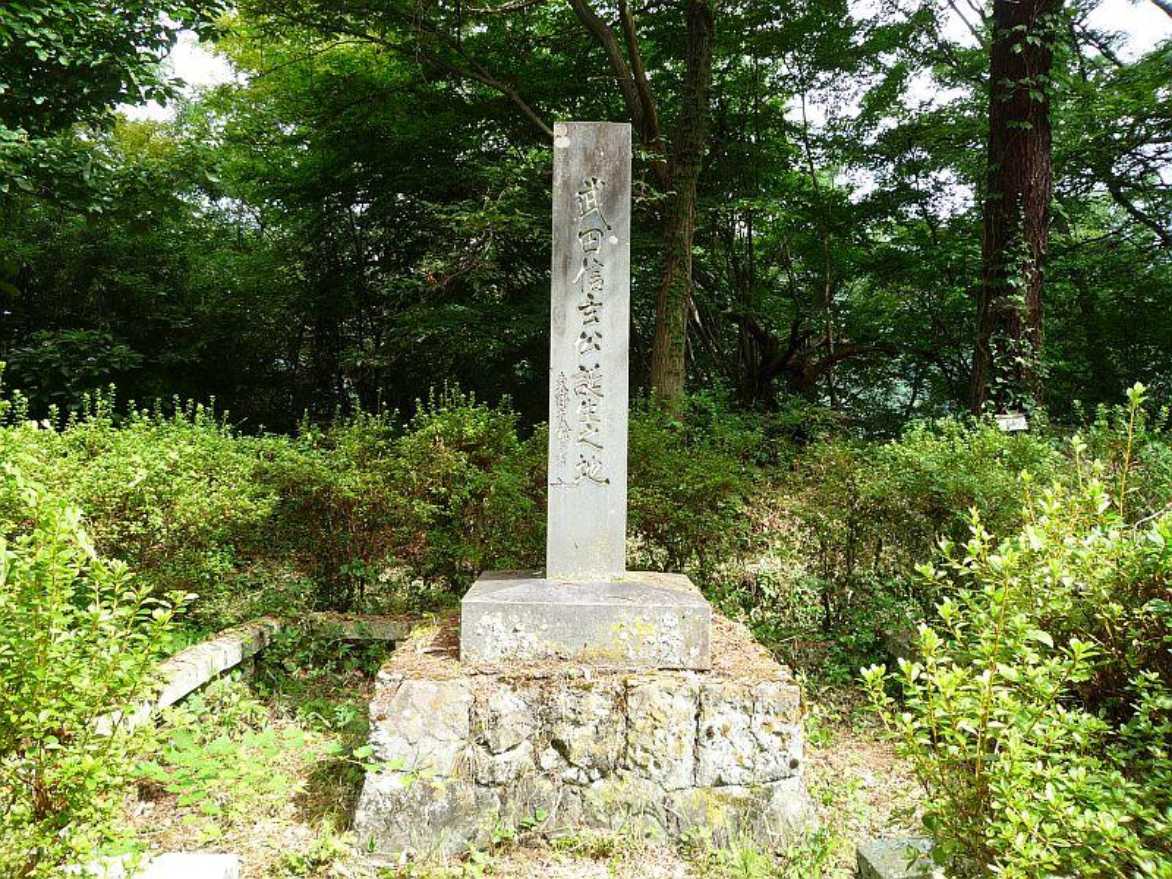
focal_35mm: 30
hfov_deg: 60.0
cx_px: 586
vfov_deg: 46.8
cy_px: 440
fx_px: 1016
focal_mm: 5.2
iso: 100
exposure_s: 1/125
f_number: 4
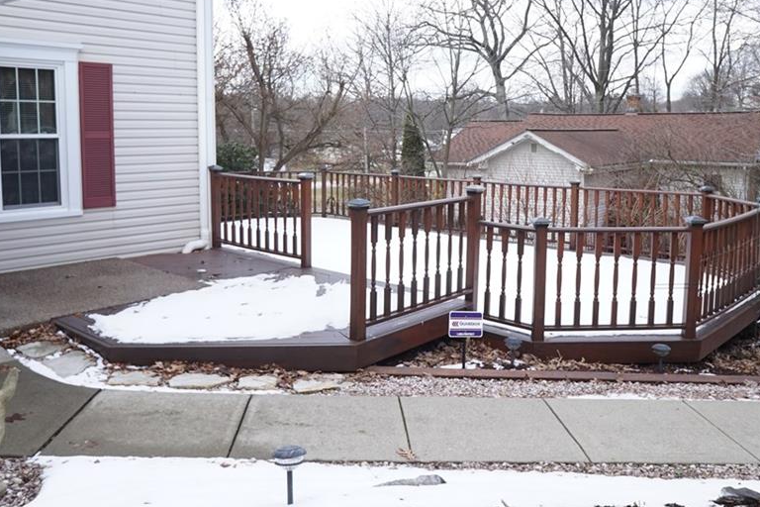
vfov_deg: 40.7
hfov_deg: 58.7
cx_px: 402
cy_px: 180
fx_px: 676
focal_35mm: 32
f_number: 7.1
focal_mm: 16
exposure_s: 1/160
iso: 200
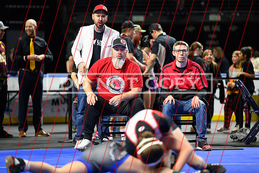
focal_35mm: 185
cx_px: 130
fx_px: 1331
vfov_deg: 7.4
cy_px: 86
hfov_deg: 11.1
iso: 4000
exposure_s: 1/800
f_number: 2.8
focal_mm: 185
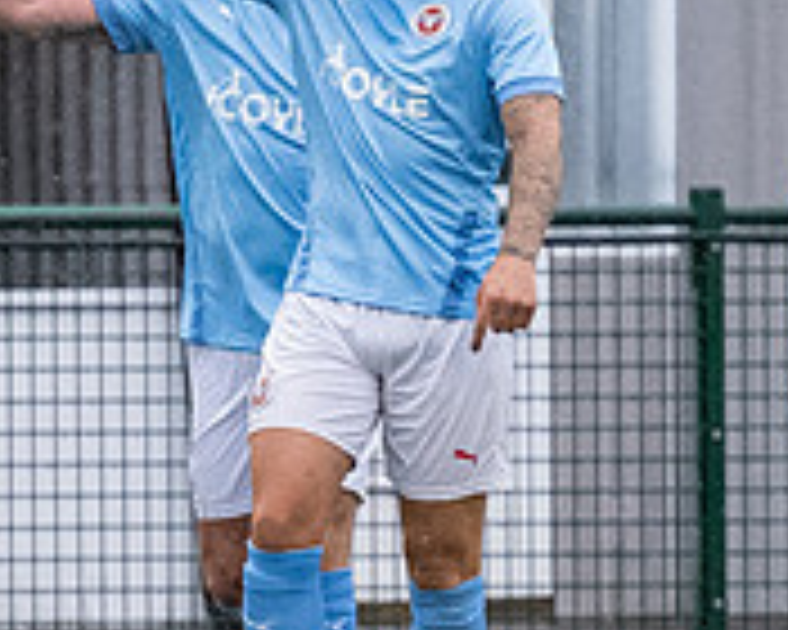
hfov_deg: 1.3
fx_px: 34773
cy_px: 852
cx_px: 1374
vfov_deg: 1.0
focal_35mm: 1491
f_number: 2.8
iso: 4000
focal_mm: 165
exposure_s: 1/2000
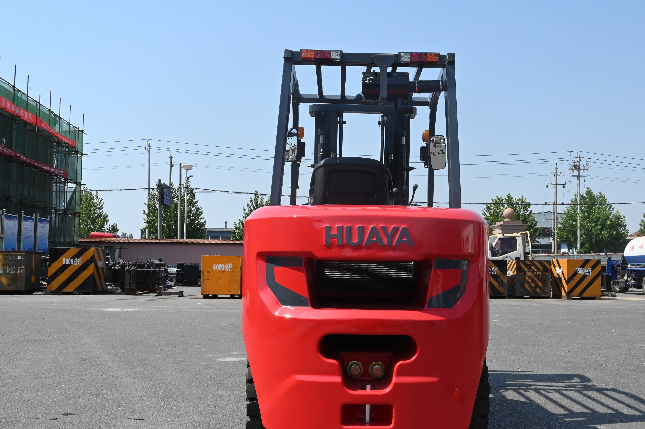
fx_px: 655
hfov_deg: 52.3
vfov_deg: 36.3
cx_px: 358
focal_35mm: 37
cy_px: 237
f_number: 18
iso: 2500
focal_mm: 32.5
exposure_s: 1/1250
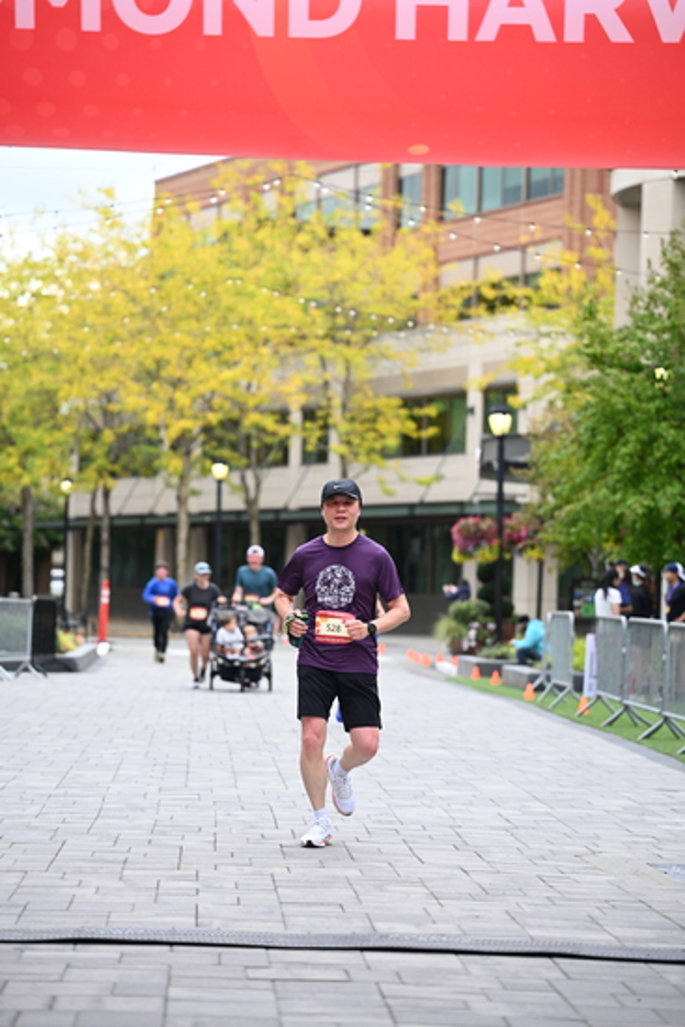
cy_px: 514
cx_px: 342
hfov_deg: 13.4
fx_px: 2909
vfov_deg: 20.0
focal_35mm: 102
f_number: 2.8
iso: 640
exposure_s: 1/2000
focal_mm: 102
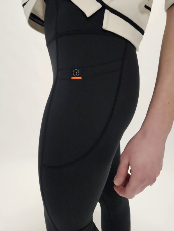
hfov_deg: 58.9
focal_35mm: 23
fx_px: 154
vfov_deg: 73.9
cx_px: 87
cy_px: 116
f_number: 1.8
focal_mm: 5.4
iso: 800
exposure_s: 1/101
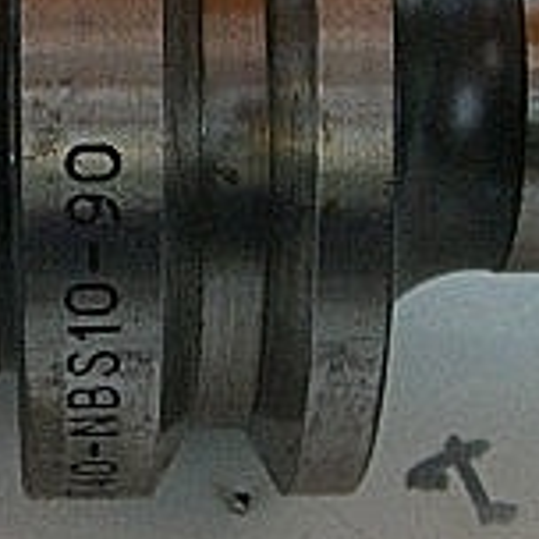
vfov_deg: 12.4
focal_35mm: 141
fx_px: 2484
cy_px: 156
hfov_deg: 12.3
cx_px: 99
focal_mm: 6.2
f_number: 2.7
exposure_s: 1/80
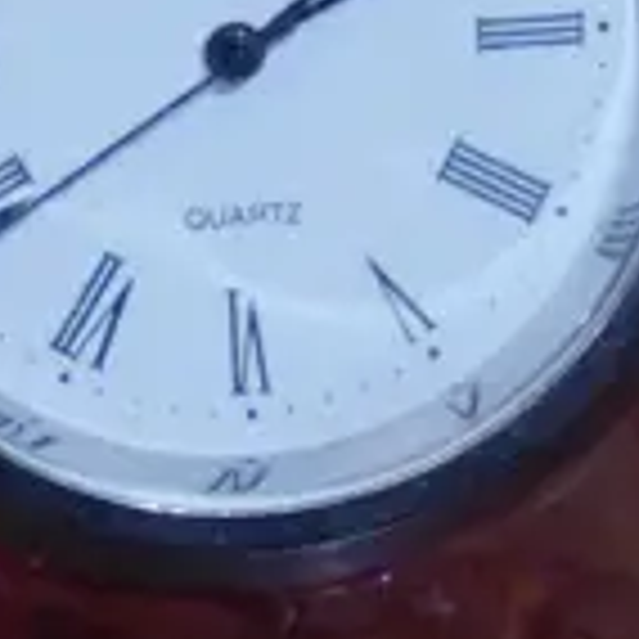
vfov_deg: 3.3
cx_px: 266
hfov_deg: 3.3
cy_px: -299
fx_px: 11173
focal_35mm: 535
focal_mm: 42
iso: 1250
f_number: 5.6
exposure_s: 1/100
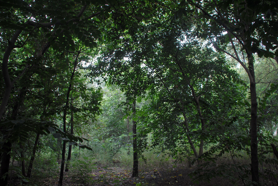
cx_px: 139
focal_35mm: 27
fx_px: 209
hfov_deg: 67.3
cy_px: 93
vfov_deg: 48.0
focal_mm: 18
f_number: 4
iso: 200
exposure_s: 1/80
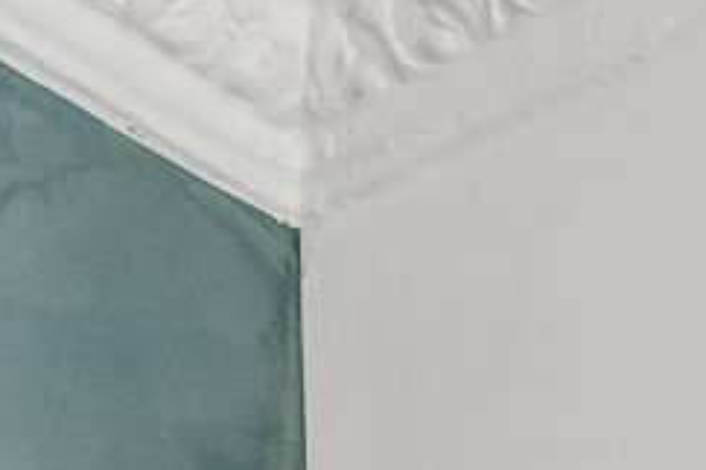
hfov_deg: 9.9
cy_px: -22
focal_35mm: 208
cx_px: 347
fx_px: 4076
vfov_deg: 6.6
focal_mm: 42
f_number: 5.6
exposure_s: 1/25
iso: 500
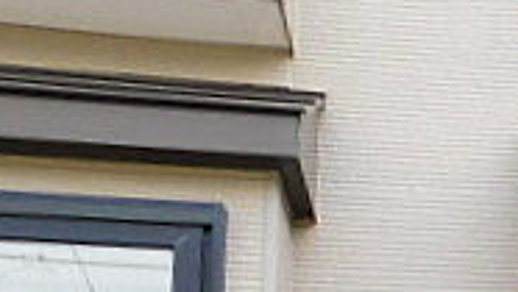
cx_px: 738
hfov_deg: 21.4
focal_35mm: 86
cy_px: 634
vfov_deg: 12.1
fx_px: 1182
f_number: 3
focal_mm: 4
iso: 125
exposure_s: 1/400
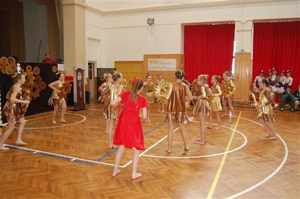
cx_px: 150
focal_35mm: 28
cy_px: 100
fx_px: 237
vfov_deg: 45.6
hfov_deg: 64.6
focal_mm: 19
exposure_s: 1/60
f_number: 3.5
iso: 400
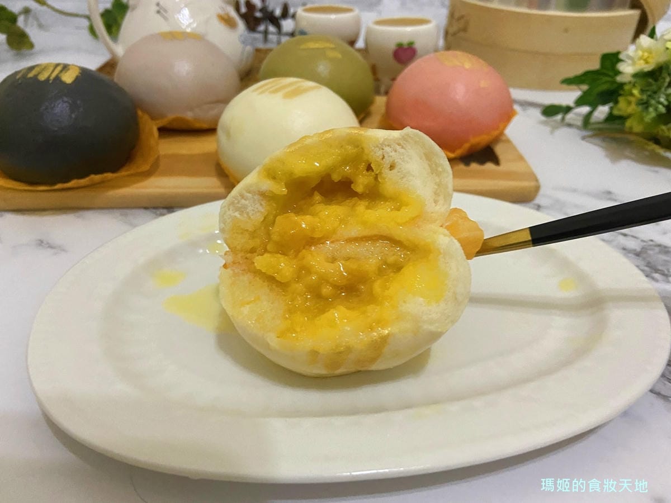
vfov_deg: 53.1
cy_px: 252
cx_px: 336
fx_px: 504
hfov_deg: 67.3
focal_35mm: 26
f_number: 1.8
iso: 400
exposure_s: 1/60
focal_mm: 4.25
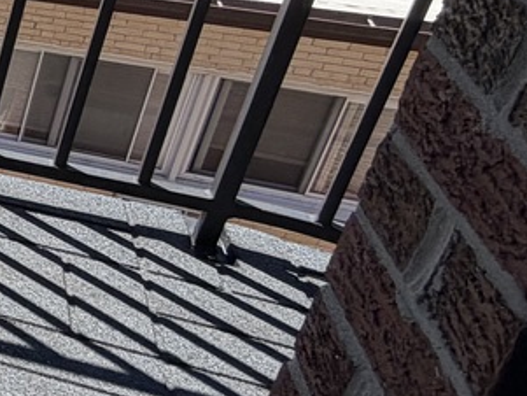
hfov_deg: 15.9
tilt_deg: -24.7
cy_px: -26
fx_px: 1020
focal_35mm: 67
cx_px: -693
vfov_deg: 21.0
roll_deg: +4.0
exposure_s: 1/770
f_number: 2.2
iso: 25
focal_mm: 2.22
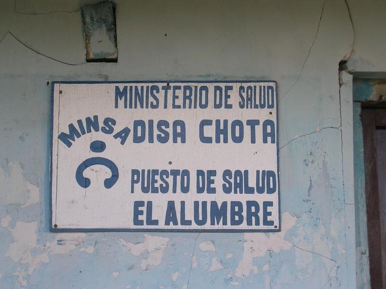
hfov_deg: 20.9
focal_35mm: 94
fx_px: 1048
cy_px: 144
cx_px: 193
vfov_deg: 15.7
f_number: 4.5
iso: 50
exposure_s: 1/125
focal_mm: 14.2
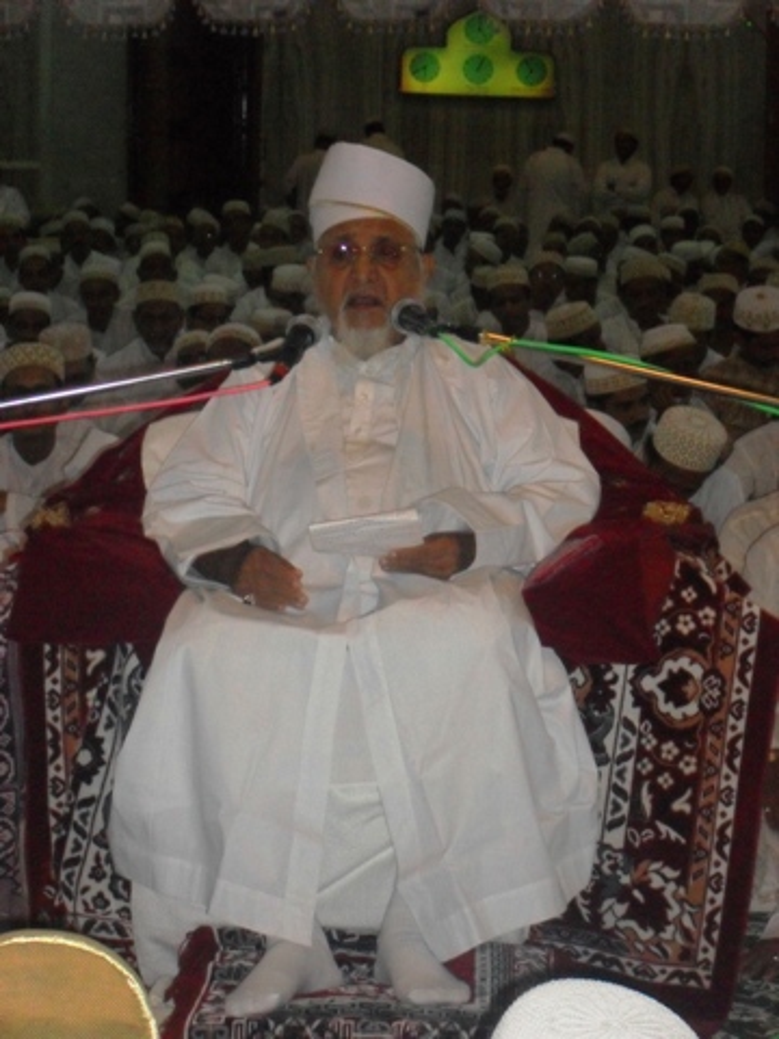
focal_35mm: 105
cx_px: 390
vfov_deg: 18.7
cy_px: 520
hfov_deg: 14.1
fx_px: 3151
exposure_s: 1/60
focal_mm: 18.9
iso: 400
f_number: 5.8
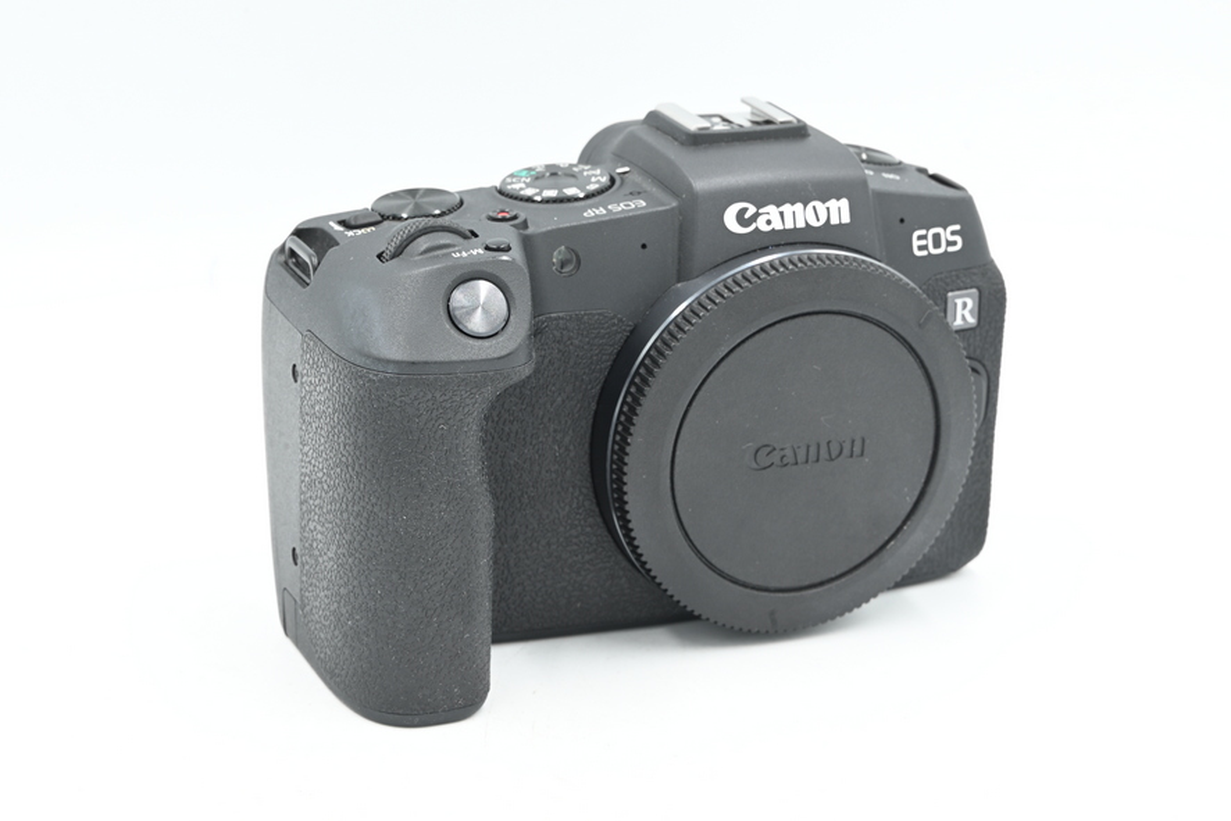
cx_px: 616
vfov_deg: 18.2
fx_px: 2565
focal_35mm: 75
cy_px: 410
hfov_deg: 27.0
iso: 200
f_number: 14
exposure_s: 1/13
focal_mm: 75
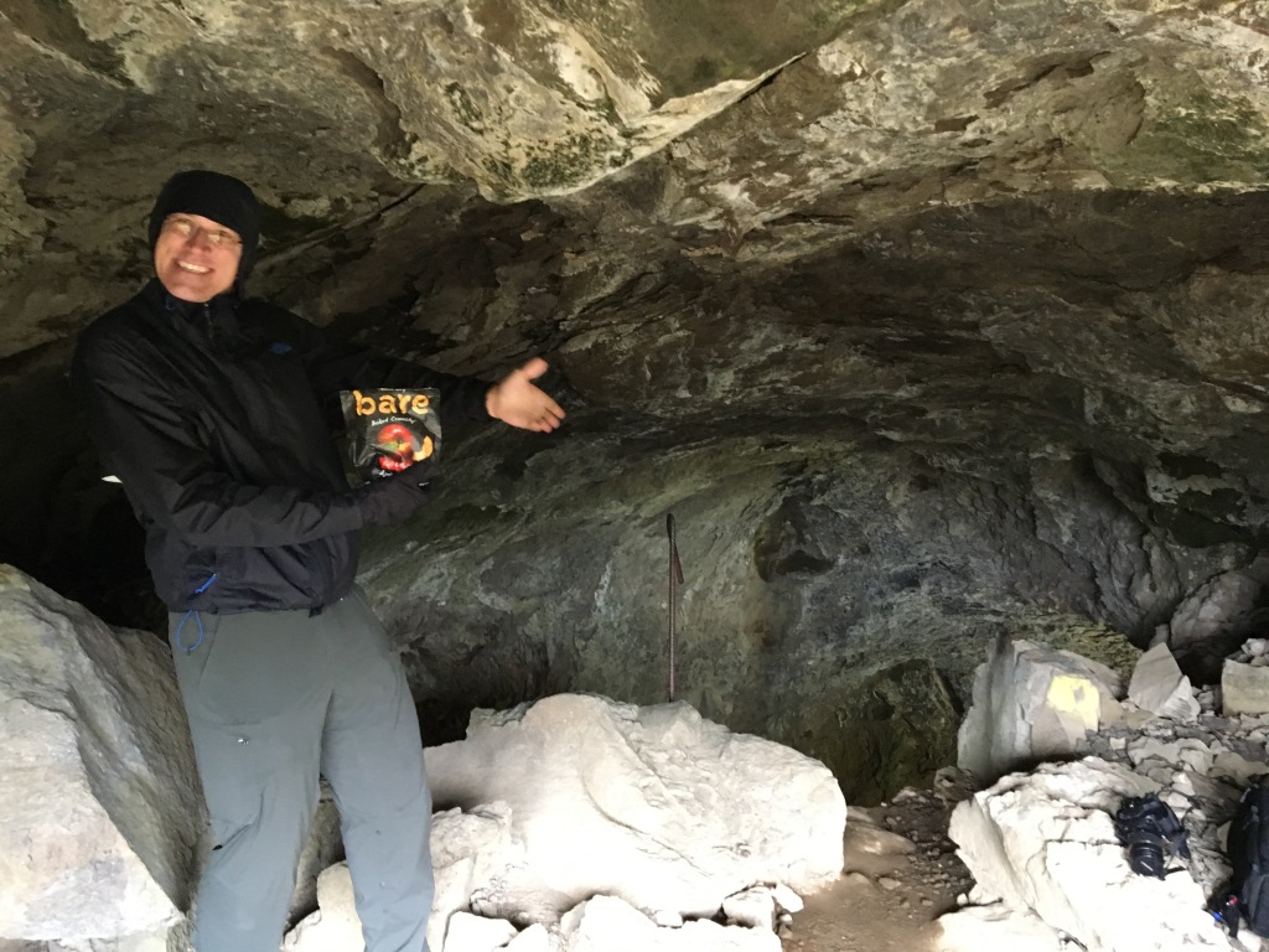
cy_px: 476
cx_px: 634
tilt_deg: -5.8
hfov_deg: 61.7
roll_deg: -2.5
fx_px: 1063
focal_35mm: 29
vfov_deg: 48.2
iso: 200
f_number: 2.2
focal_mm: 4.15
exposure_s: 1/30
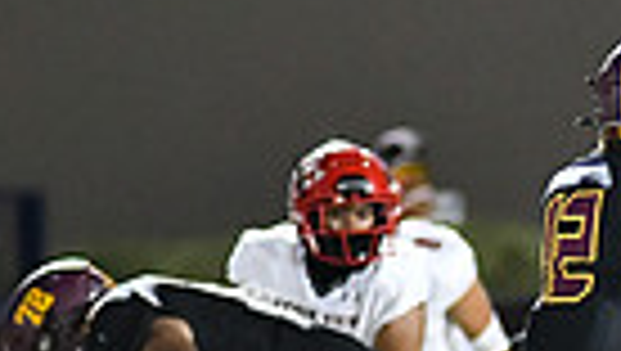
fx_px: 21794
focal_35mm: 1322
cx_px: 810
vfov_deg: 0.9
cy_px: 331
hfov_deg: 1.6
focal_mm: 300
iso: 7200
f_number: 2.8
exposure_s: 1/1000
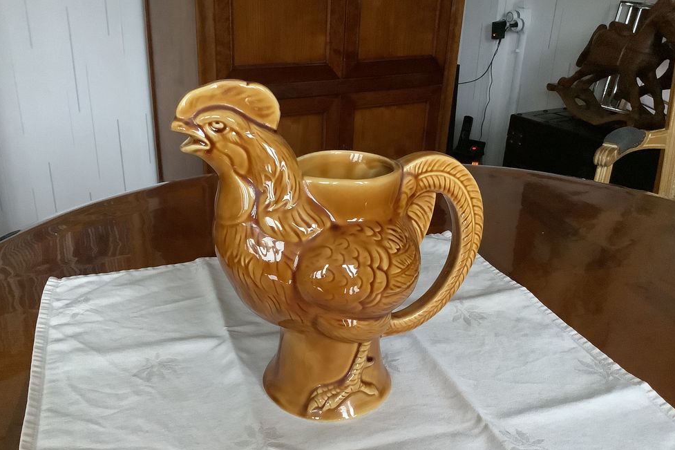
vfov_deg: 39.9
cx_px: 332
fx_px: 619
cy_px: 247
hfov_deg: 57.2
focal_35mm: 33
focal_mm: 3.3
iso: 500
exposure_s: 1/30
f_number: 2.4
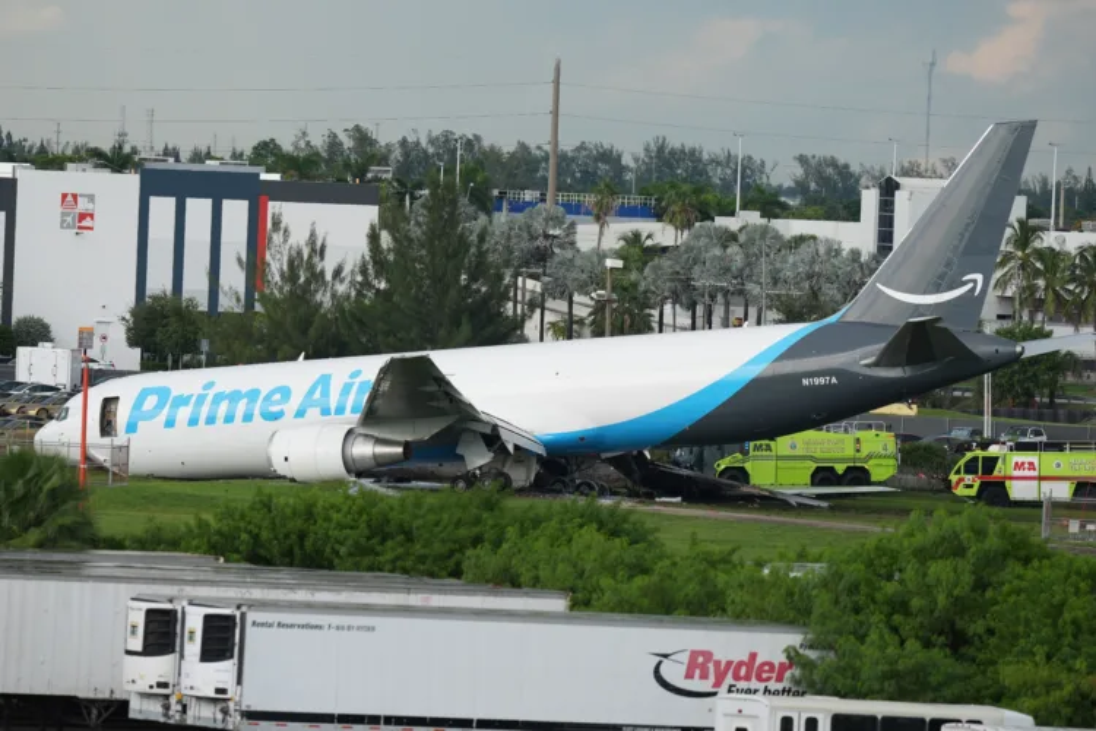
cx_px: 548
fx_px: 12177
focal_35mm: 400
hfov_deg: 5.2
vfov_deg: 3.4
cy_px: 366
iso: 500
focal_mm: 400
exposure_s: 1/1250
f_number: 5
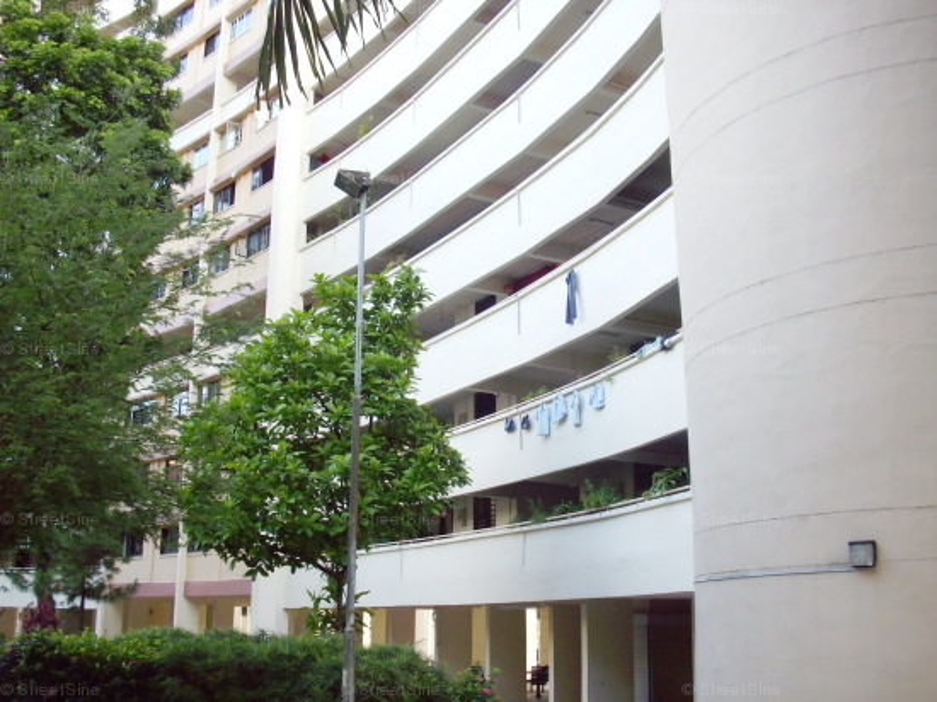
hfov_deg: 50.2
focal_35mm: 37
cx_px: 468
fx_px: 1001
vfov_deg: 38.6
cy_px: 351
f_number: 2.8
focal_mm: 6.2
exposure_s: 1/60
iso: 80
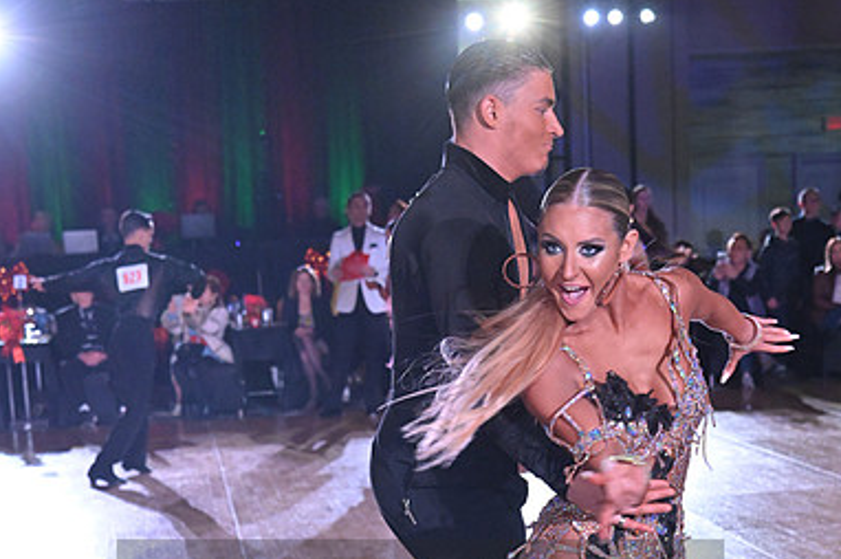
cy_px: 614
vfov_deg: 17.3
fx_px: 1774
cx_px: 422
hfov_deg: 26.7
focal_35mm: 76
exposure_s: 1/400
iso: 5000
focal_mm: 50
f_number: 5
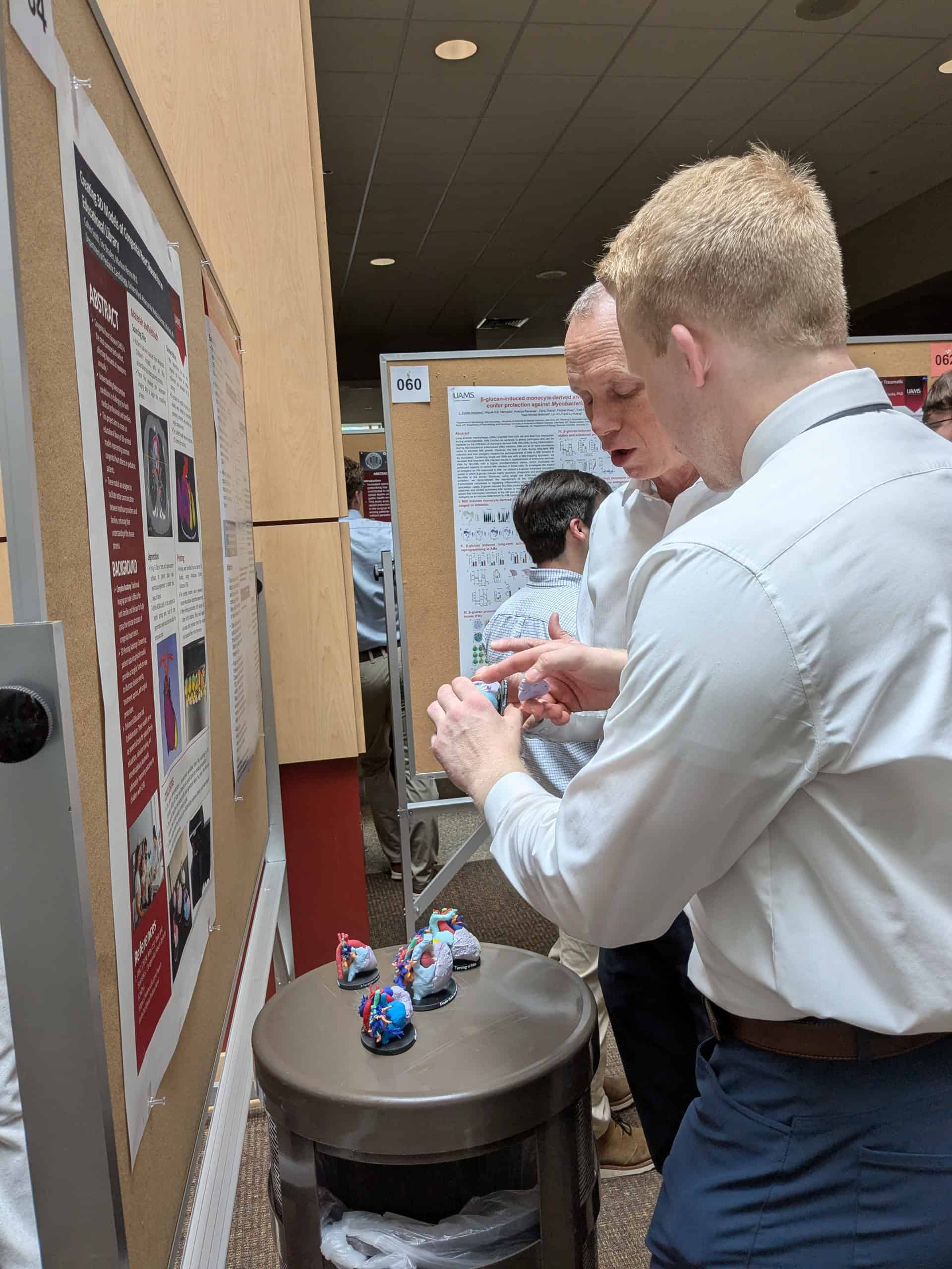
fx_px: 990
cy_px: 634
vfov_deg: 65.3
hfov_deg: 51.4
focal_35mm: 27
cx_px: 476
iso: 45
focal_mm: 4.4
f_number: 1.7
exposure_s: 1/120
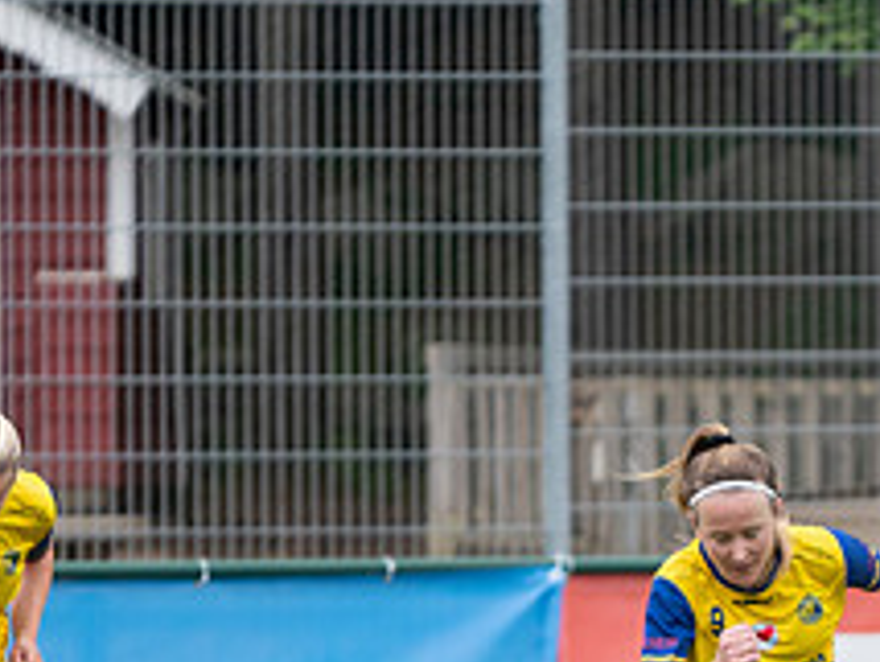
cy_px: 851
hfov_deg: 2.1
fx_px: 24254
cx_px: 795
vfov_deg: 1.6
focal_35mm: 953
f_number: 3.2
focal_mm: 200
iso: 450
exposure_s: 1/1600
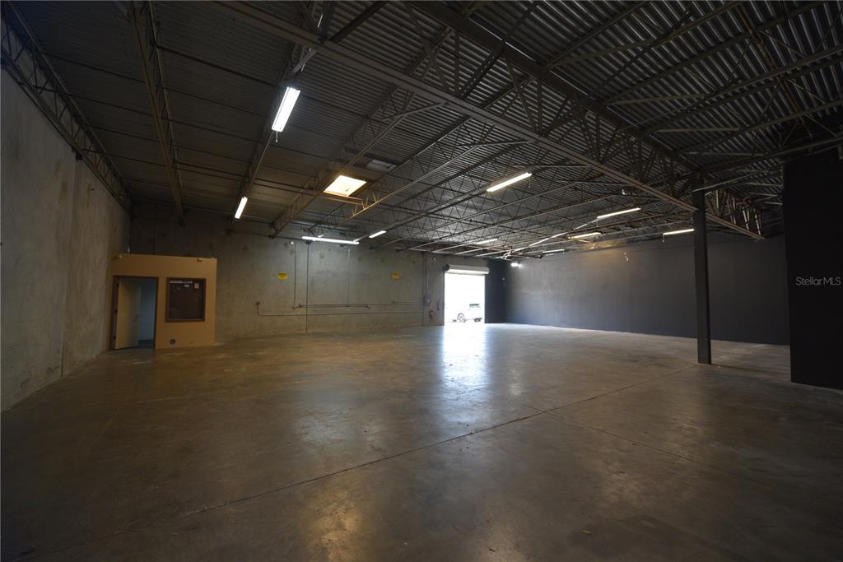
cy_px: 281
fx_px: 328
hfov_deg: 104.2
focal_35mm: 14
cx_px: 422
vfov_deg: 81.2
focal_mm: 14
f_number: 4
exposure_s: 1/60
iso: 400
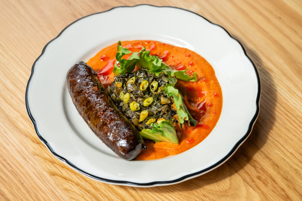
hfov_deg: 19.5
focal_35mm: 105
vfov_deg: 13.0
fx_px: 881
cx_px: 151
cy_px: 100
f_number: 8
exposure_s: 1/200
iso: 400
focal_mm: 105
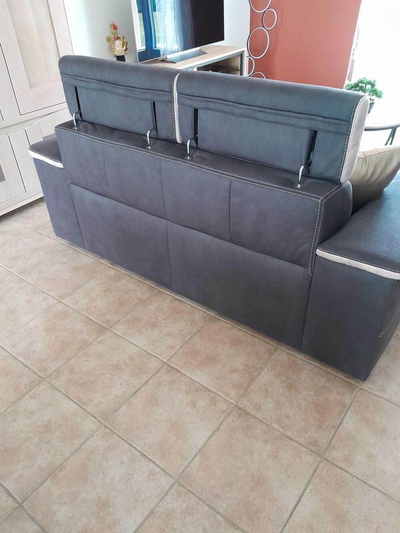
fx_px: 416
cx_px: 200
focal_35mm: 27
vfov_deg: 65.3
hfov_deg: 51.4
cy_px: 266
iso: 800
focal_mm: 4
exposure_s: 1/25
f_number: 1.8
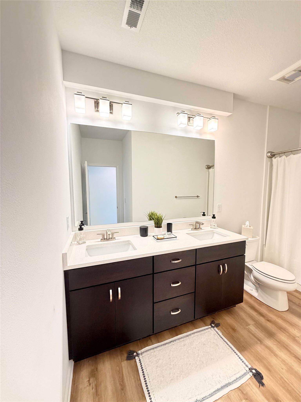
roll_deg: -0.5
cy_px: 201
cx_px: 150
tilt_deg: -5.0
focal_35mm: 14
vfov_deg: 102.1
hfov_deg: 85.7
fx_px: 162
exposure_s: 1/60
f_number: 2.2
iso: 400
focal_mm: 2.22
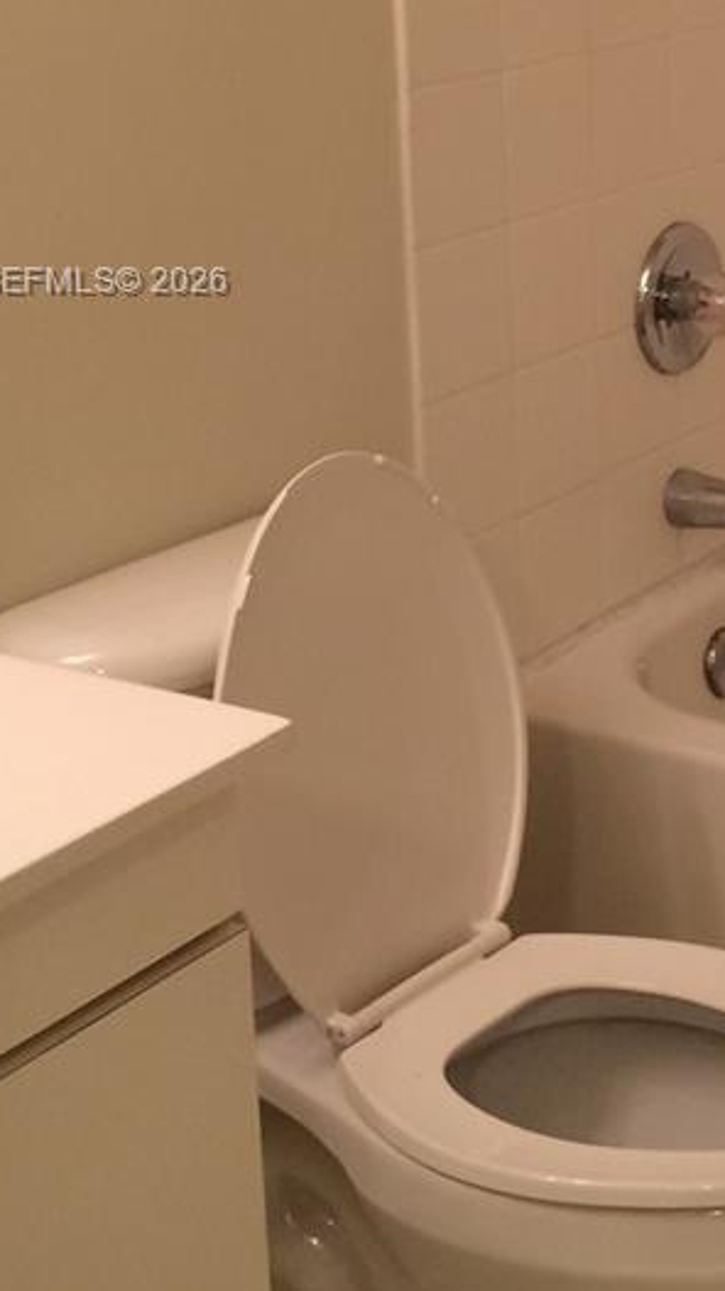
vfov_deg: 28.8
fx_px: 2463
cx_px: 877
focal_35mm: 72
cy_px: 284
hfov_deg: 16.1
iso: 64
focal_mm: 4.15
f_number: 2.2
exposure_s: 1/30
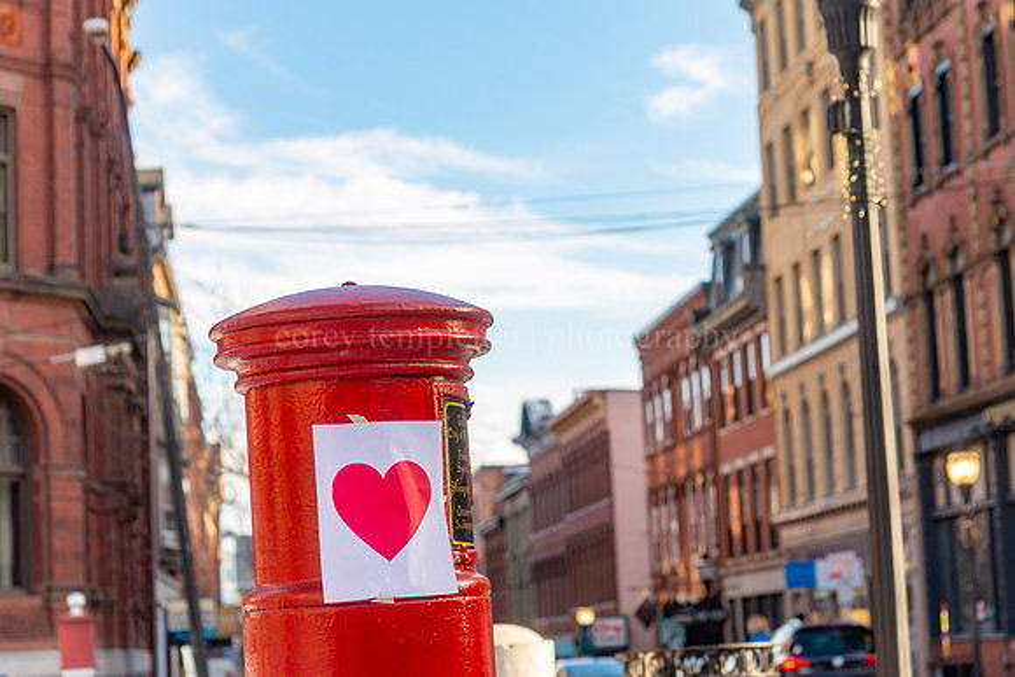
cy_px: 306
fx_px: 2367
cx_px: 528
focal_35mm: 84
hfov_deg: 24.2
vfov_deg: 16.3
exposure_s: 1/200
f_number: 5
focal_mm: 75
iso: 125
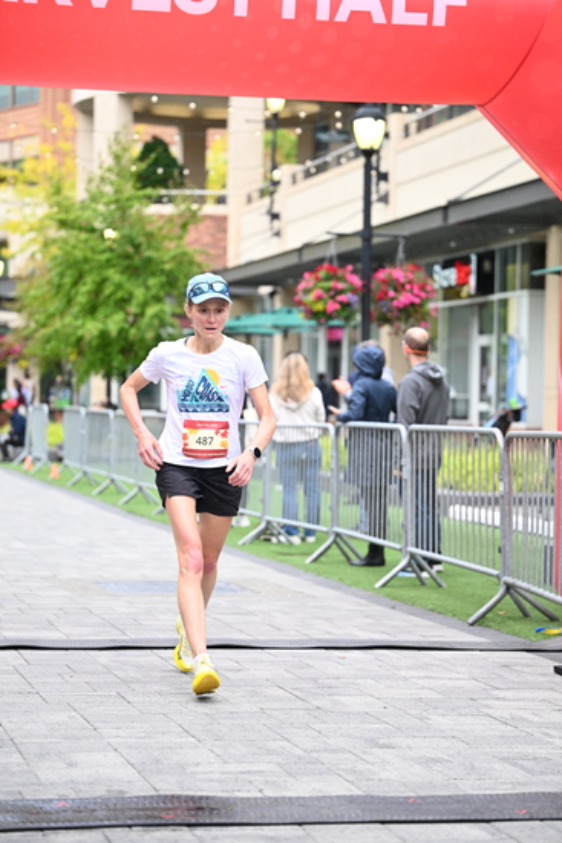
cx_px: 281
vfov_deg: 22.6
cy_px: 422
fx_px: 2106
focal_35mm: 90
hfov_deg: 15.2
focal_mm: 90
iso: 1250
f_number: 2.8
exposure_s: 1/1250
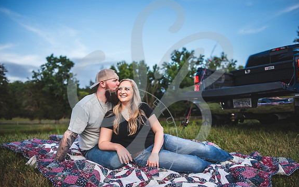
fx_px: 236
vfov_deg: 43.2
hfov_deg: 64.6
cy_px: 97
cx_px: 150
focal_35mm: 29
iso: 250
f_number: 2.8
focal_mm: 28
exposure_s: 1/500
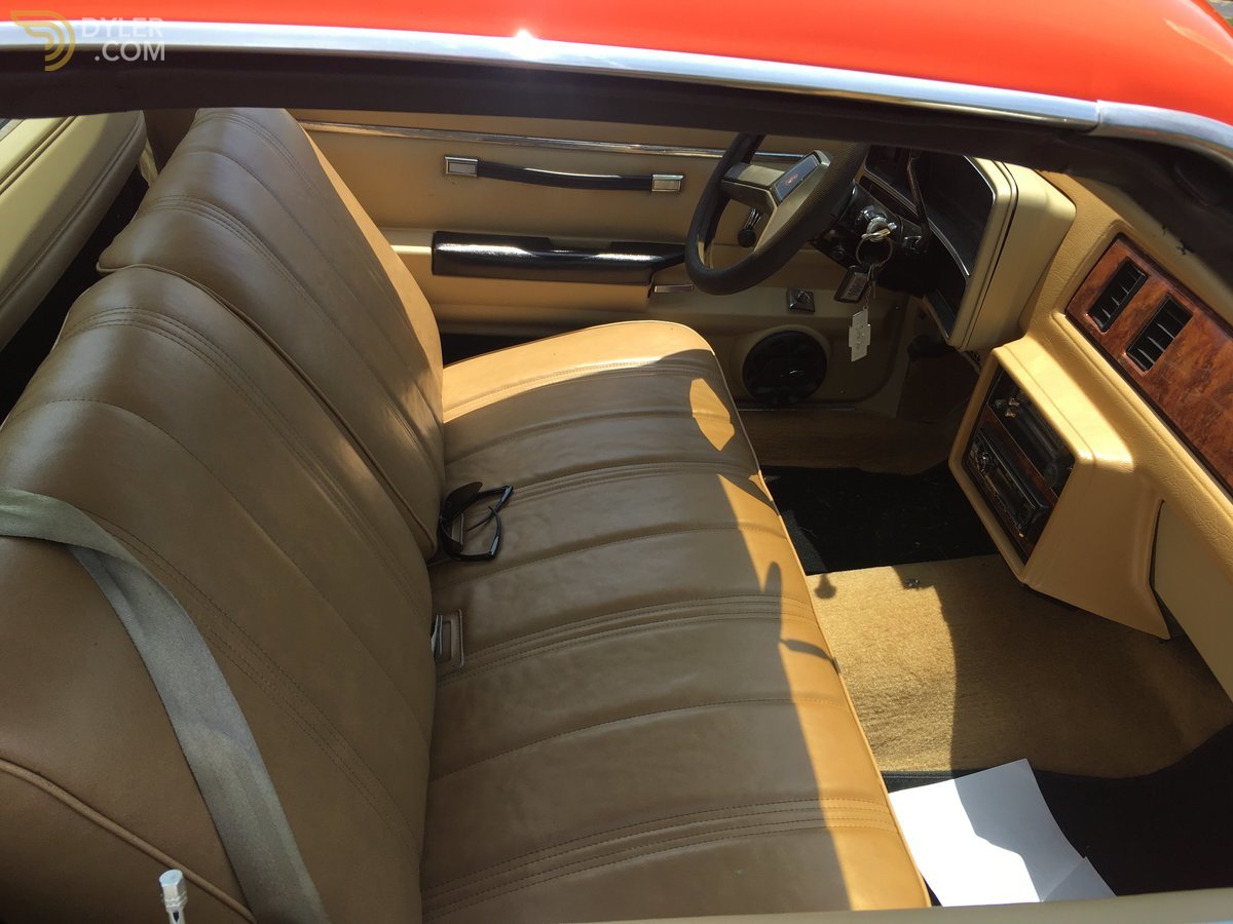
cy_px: 462
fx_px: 1033
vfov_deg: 48.2
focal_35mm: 29
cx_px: 616
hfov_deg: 61.7
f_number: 2.2
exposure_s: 1/651
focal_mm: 4.15
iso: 25
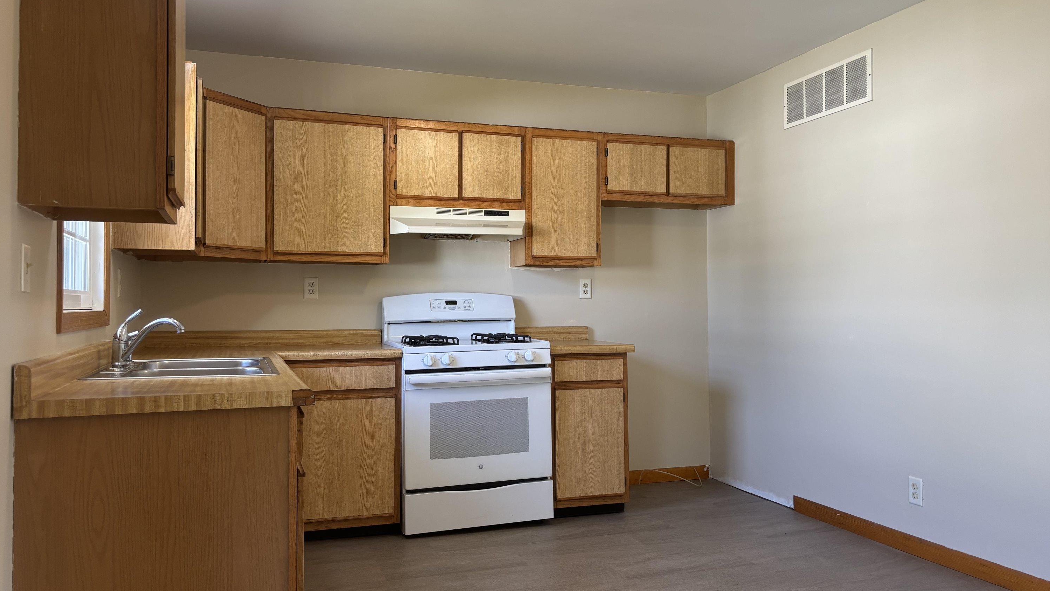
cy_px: 295
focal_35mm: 29
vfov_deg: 40.2
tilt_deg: +1.1
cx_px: 522
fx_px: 807
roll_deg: +0.0
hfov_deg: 66.1
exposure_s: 1/60
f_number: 1.6
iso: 80
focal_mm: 5.96
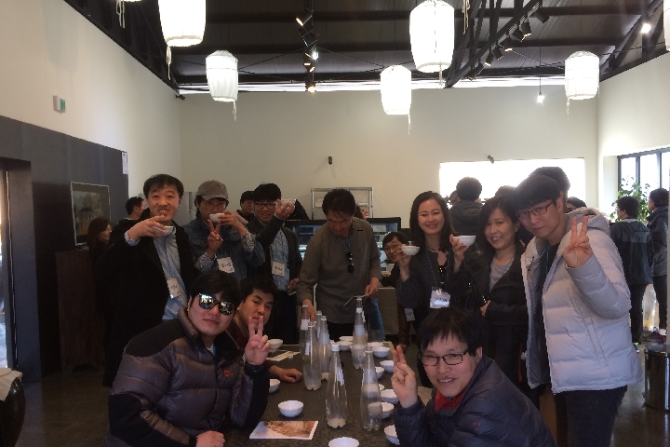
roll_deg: +3.1
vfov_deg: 42.3
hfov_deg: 60.3
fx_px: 577
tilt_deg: -3.4
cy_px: 230
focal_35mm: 31
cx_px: 335
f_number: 2.2
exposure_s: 1/30
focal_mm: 4.15
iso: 40
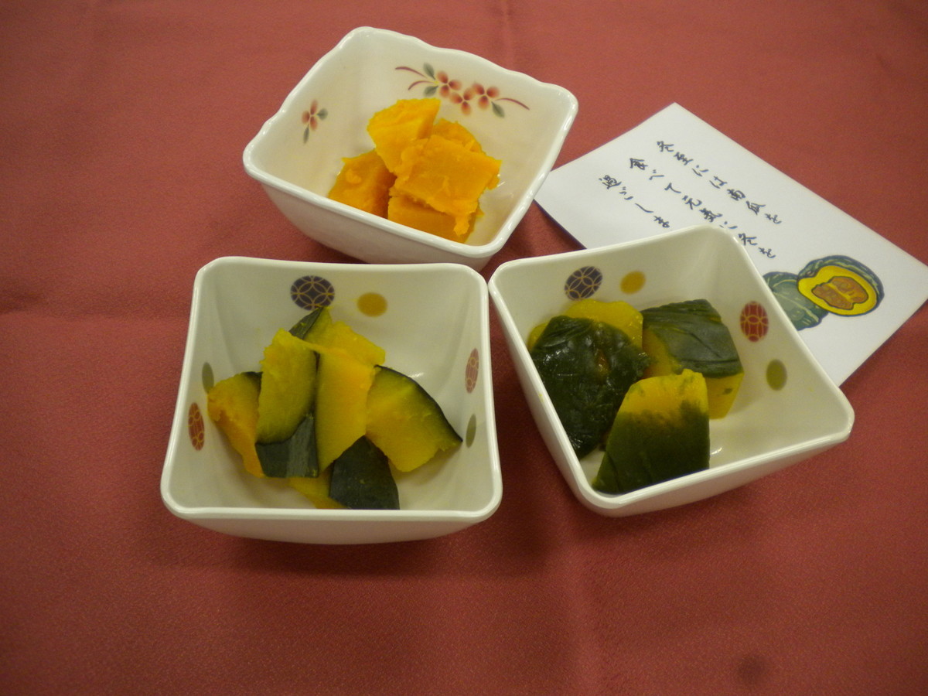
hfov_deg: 52.6
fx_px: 938
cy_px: 348
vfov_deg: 40.7
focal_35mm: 35
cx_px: 464
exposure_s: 1/66.3
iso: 277
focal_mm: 6.3
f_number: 3.1
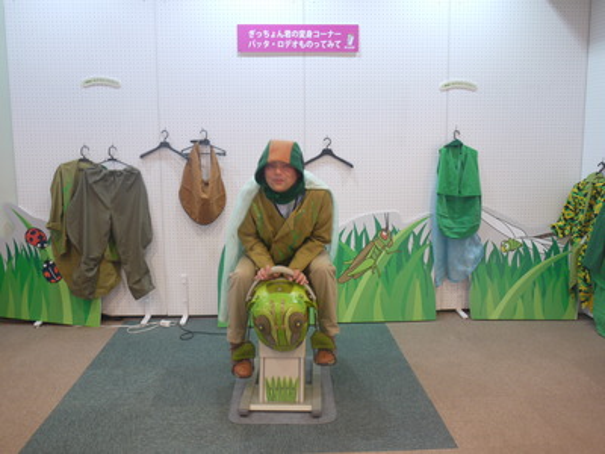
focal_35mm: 34
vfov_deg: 41.8
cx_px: 302
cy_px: 227
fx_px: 594
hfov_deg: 54.0
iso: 400
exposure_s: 1/13
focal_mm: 17
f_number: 3.8
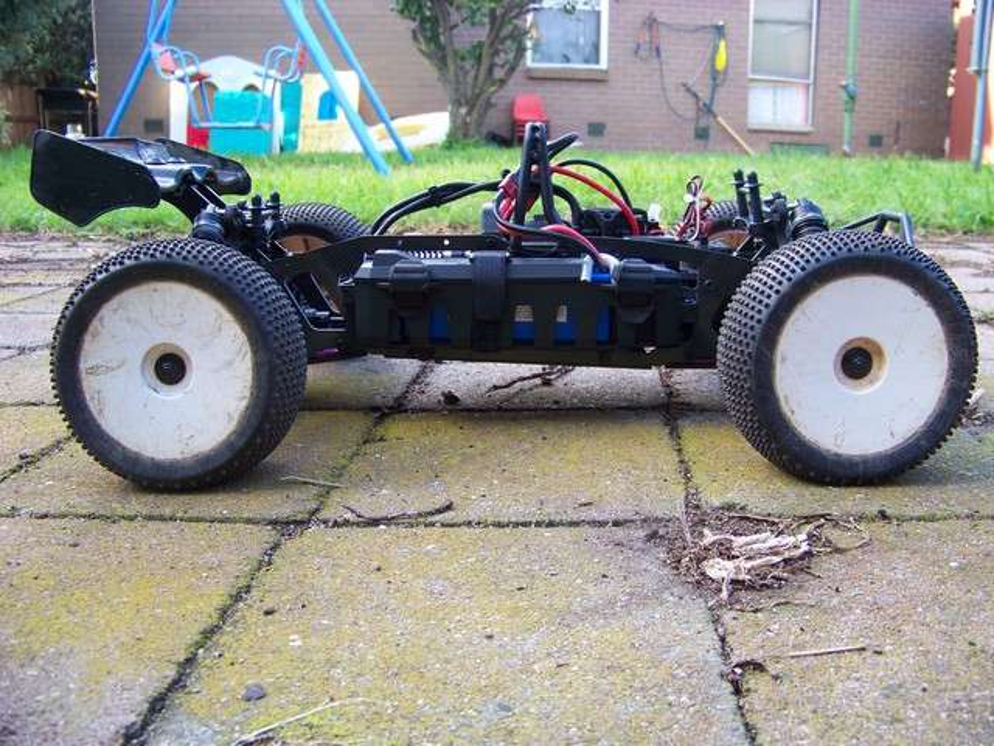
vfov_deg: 39.7
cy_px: 373
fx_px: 1034
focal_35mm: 36
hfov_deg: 51.4
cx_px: 497
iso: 64
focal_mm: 5.85
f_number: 2.8
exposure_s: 1/40
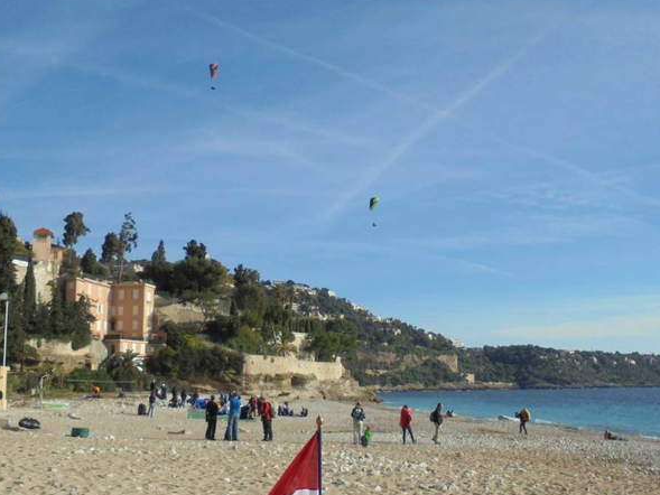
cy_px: 253
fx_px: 744
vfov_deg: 36.8
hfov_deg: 47.8
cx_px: 307
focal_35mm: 39
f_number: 11.8
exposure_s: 1/125
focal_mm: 5.3
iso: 100
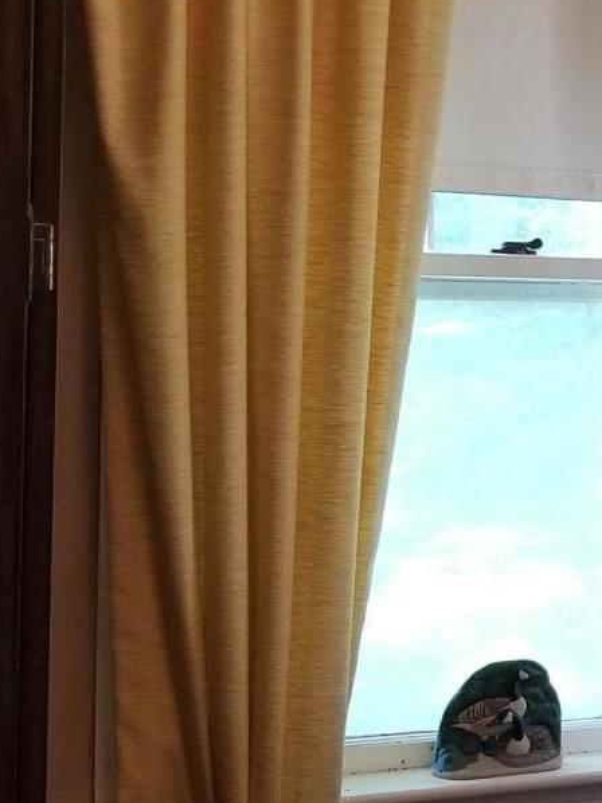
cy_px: 403
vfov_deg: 22.5
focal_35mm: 87
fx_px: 2019
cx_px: 988
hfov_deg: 15.3
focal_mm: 4.25
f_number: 1.7
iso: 200
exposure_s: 1/30
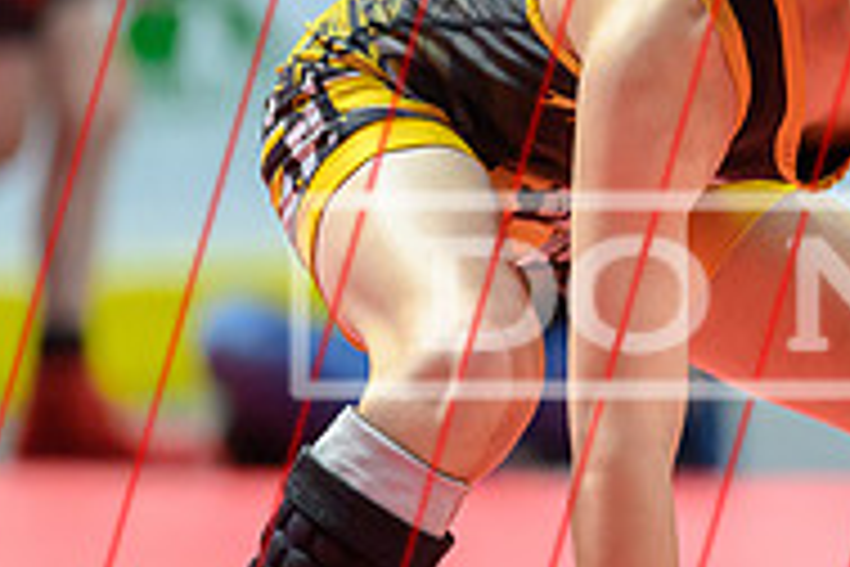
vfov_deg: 2.1
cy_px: 326
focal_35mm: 667
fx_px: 15747
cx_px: 1124
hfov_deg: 3.1
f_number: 2.8
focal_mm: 200
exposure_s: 1/800
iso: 4500
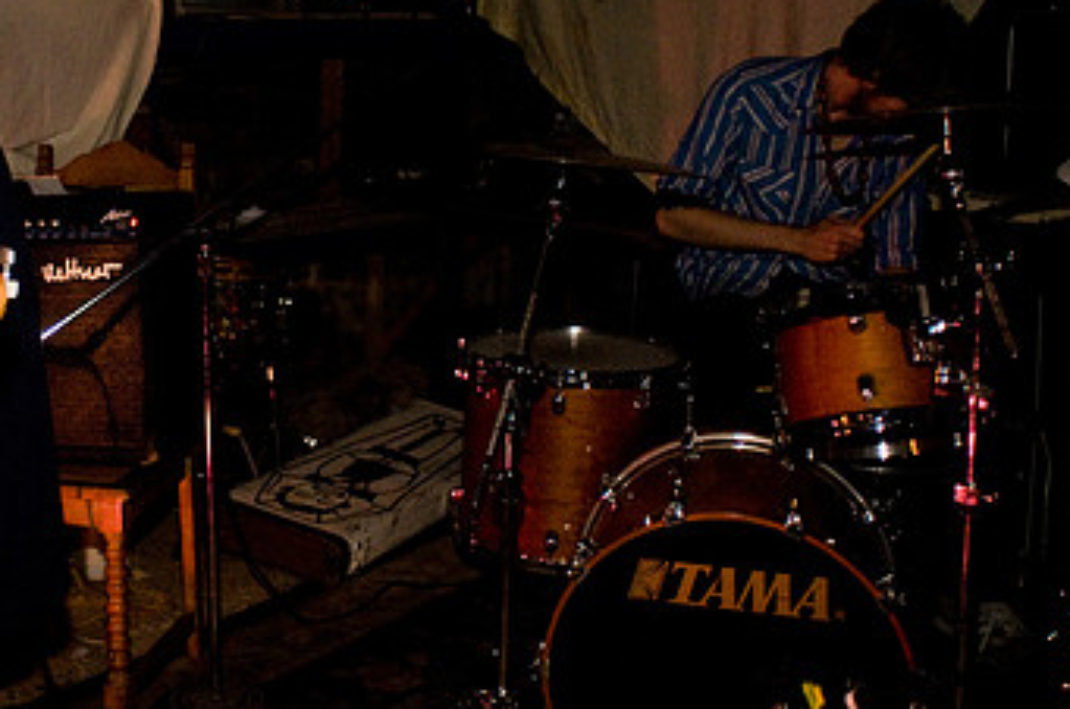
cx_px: 226
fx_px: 1513
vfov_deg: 26.1
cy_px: 187
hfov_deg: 37.6
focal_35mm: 51
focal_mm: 20
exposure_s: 1/30
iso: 1000
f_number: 2.8
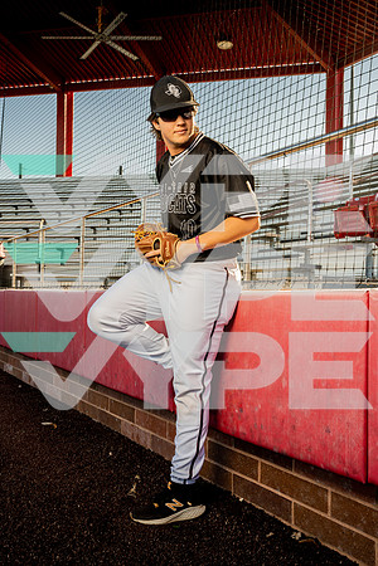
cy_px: 283
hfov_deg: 36.9
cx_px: 189
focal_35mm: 36
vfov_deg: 53.1
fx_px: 567
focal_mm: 36
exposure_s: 1/250
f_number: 10
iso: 400
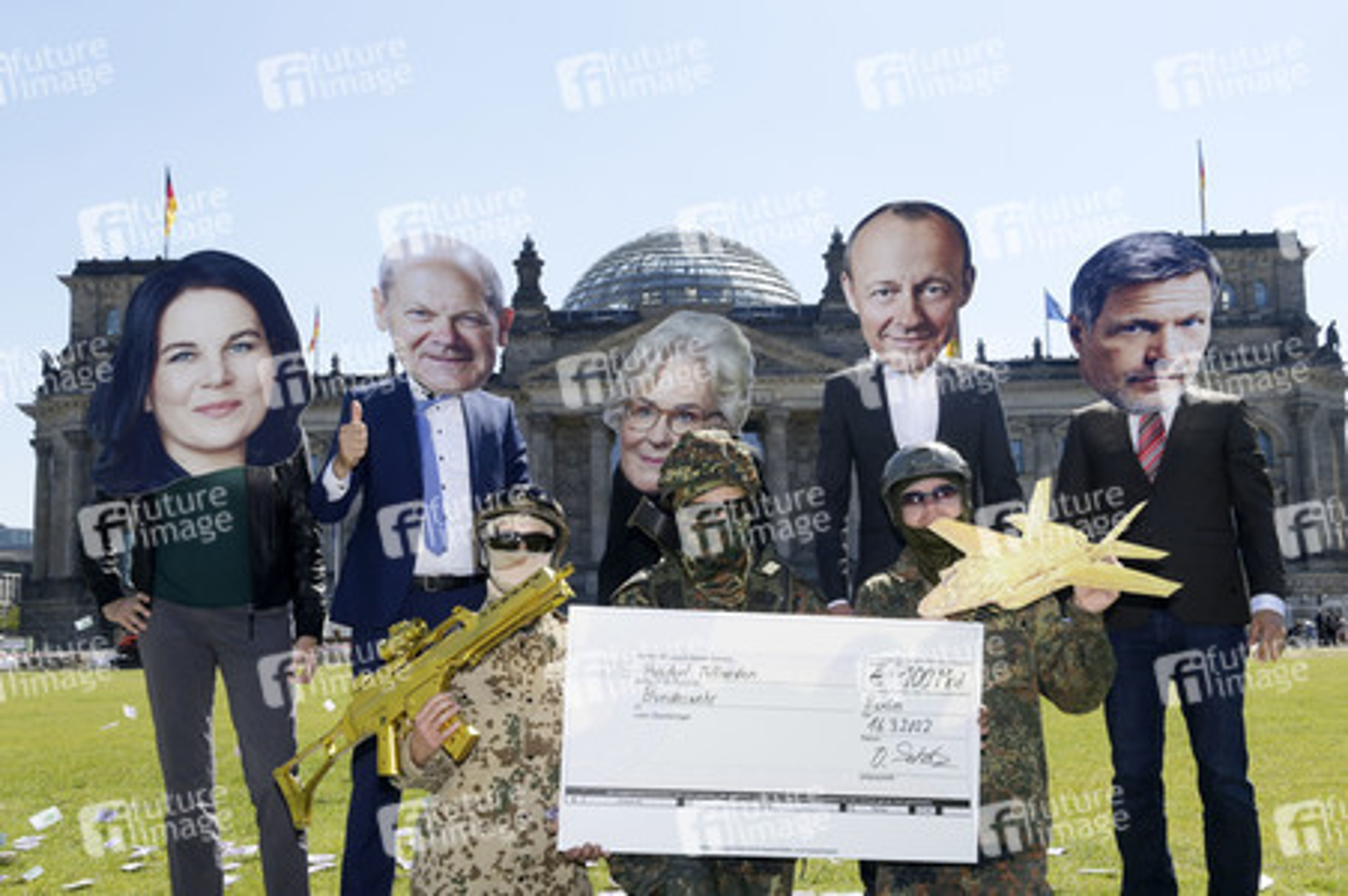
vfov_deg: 33.4
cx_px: 674
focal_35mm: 40
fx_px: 1497
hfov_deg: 48.5
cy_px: 448
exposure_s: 1/250
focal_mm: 40
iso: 250
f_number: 14
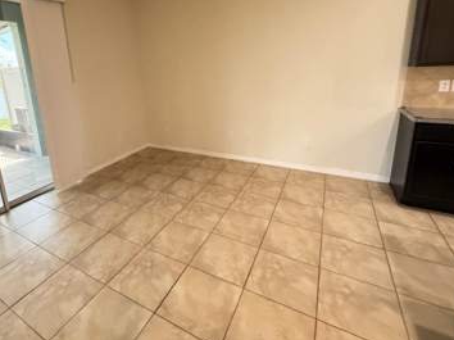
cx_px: 182
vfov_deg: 67.5
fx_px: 249
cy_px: 126
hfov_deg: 83.7
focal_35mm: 19
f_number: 2.2
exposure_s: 1/120
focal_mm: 2.22
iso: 640
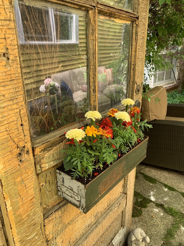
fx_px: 184
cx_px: 92
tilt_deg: -21.5
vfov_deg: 67.3
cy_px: 123
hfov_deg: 53.1
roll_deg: +1.7
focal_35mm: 26
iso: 80
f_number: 1.8
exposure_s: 1/121
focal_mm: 4.25
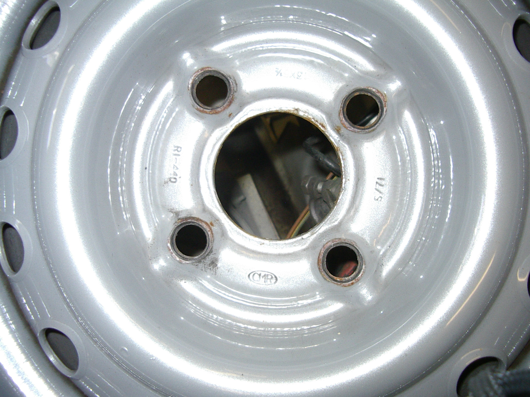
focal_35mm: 38
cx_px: 265
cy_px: 198
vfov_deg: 37.7
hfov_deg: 49.0
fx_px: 582
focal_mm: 5.8
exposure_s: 1/60
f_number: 2.6
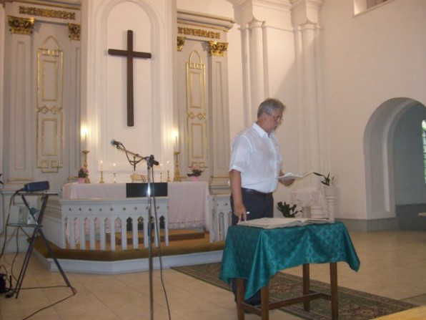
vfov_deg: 39.7
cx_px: 213
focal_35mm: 36
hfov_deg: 51.4
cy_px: 160
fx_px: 443
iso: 200
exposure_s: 1/64
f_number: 2.7
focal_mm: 6
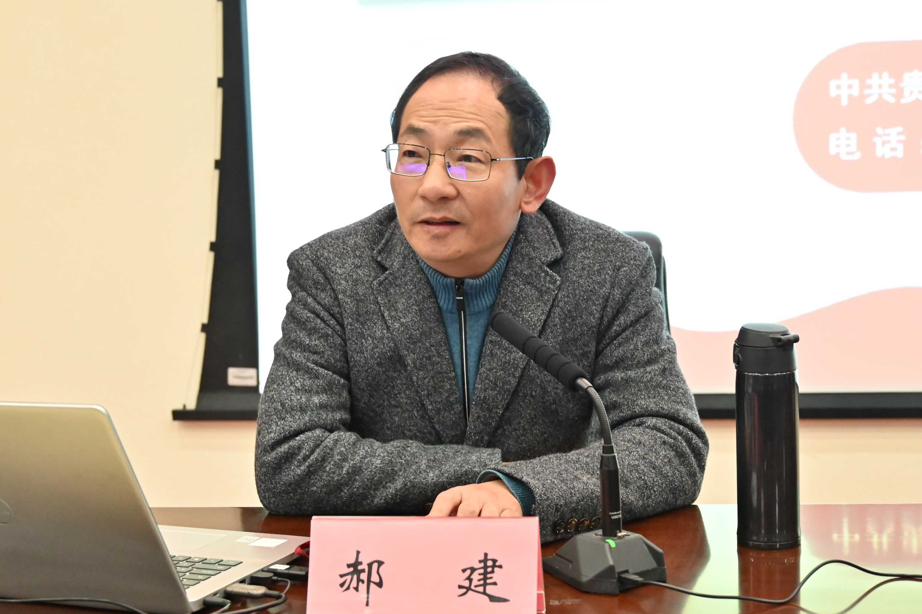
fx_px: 922
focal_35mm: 36
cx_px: 461
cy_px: 307
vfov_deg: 36.8
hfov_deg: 53.1
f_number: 4.5
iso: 4000
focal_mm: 36
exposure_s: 1/80
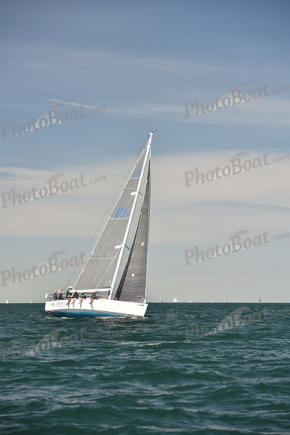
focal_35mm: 122
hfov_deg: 11.2
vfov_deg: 16.8
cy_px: 218
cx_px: 145
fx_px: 1473
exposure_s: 1/640
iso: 250
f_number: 5
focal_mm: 122
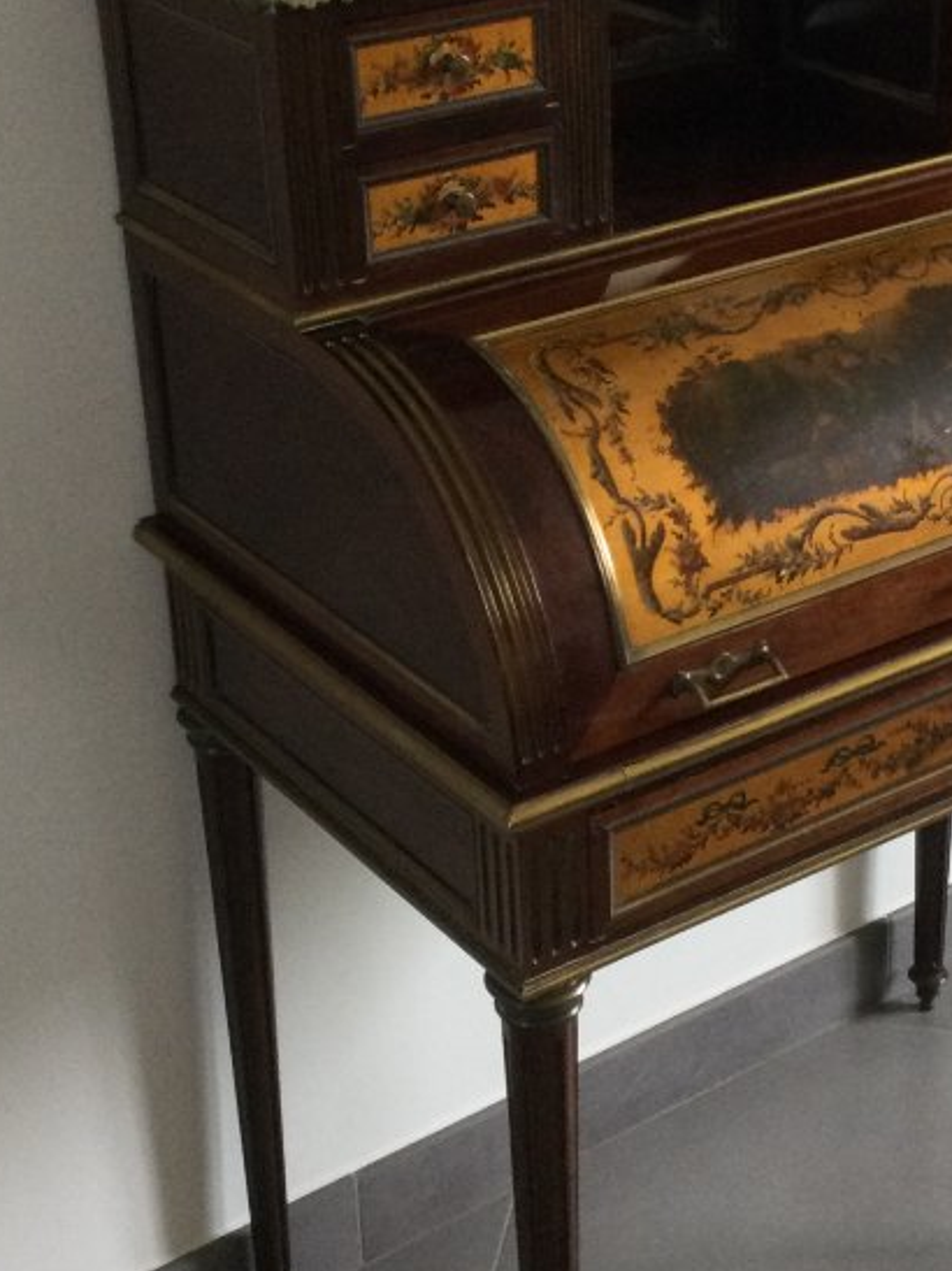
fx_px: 2494
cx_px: 678
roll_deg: +0.7
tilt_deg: -25.2
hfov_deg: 21.5
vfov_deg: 28.5
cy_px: 534
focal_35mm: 68
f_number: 2.4
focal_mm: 3.3
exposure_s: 1/33
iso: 125
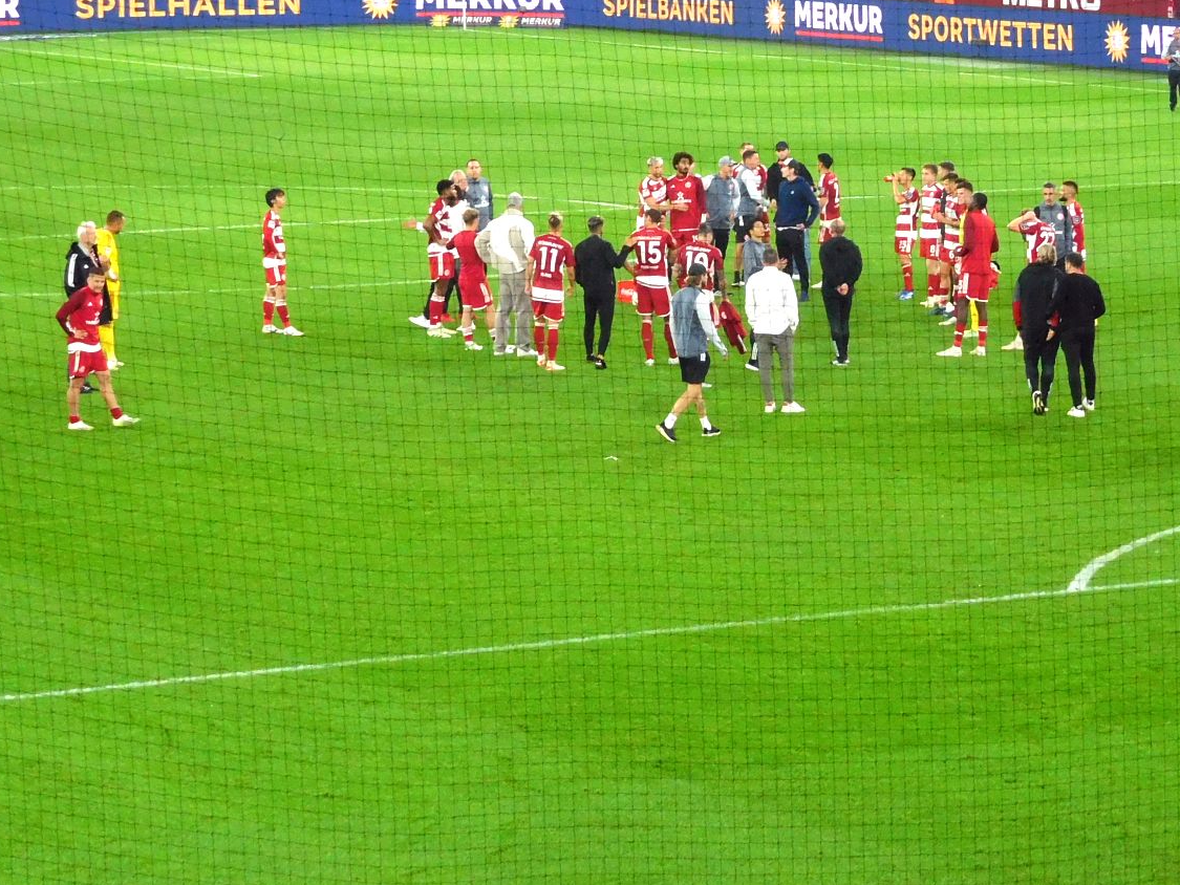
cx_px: 836
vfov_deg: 9.3
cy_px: 283
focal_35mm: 160
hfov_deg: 12.3
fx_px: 5455
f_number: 4.7
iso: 400
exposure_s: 1/100
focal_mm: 16.1
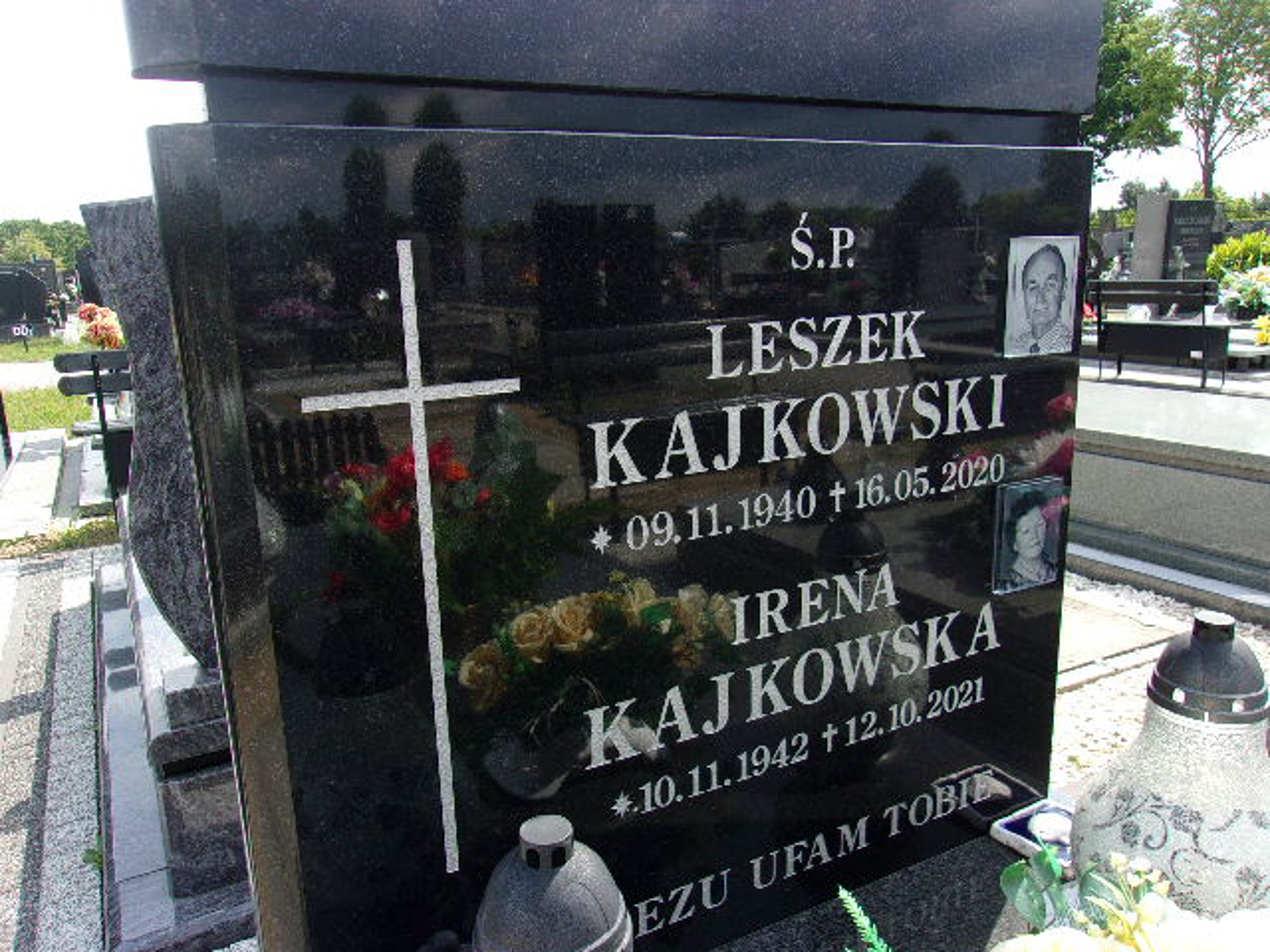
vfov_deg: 51.4
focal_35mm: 27
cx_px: 635
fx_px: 991
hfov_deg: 65.3
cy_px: 476
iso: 80
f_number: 10.4
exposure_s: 1/45
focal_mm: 4.9
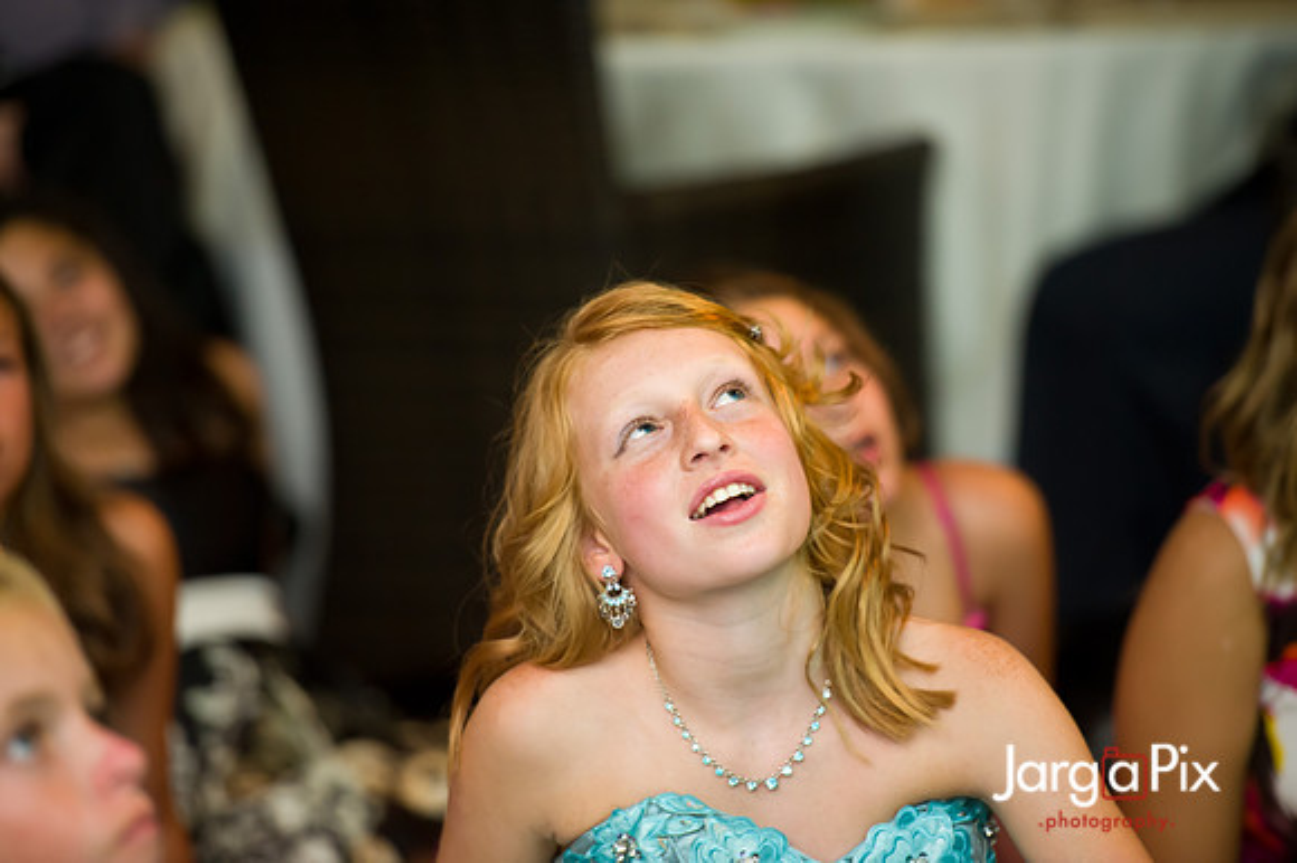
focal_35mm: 200
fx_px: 7201
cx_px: 648
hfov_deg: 10.3
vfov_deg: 6.9
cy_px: 432
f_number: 2.8
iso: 1600
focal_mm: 200
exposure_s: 1/50
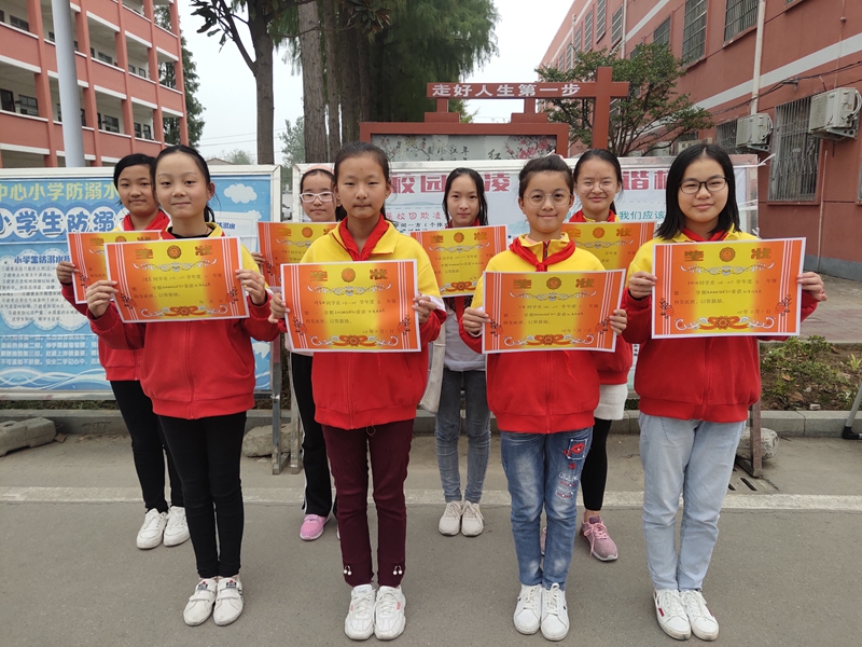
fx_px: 722
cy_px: 324
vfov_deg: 48.2
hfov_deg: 61.7
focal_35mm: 29
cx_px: 431
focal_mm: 4.27
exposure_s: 1/535
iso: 50
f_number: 1.8
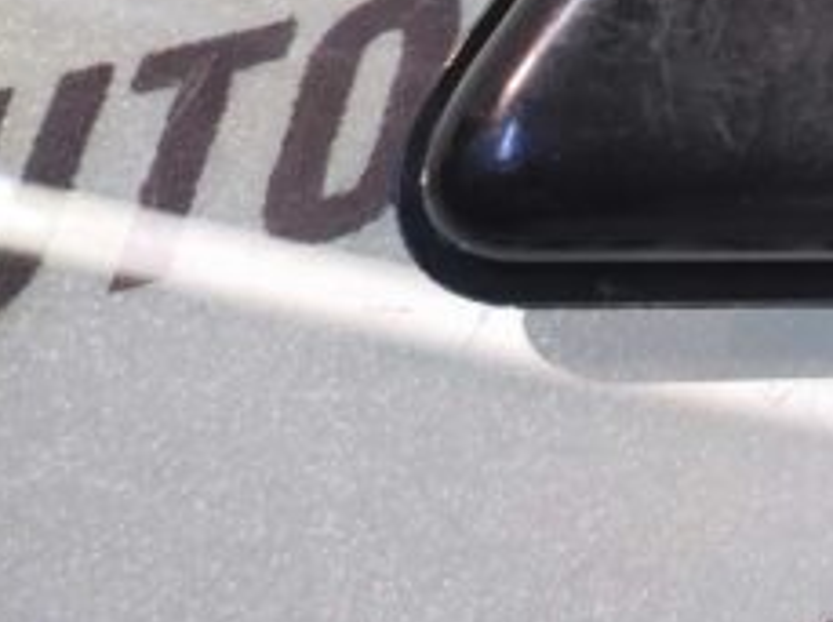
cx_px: 1375
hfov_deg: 23.5
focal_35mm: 57
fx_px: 1369
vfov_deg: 22.3
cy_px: -235
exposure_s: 1/33
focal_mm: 4.74
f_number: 1.79
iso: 114
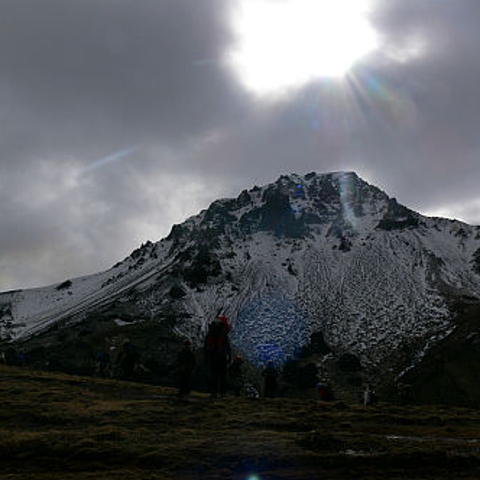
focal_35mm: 42
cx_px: 296
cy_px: 237
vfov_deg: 40.0
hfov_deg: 39.8
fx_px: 659
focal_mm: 7.4
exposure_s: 1/800
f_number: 8
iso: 80
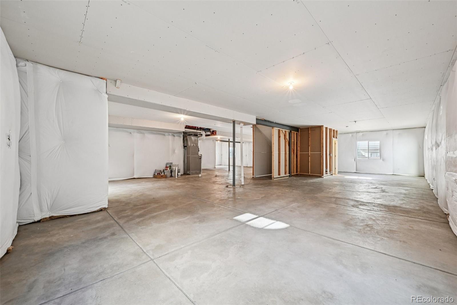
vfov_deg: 81.2
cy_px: 152
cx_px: 228
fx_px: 178
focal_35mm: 14
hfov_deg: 104.3
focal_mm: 14
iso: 400
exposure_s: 1/2
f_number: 11
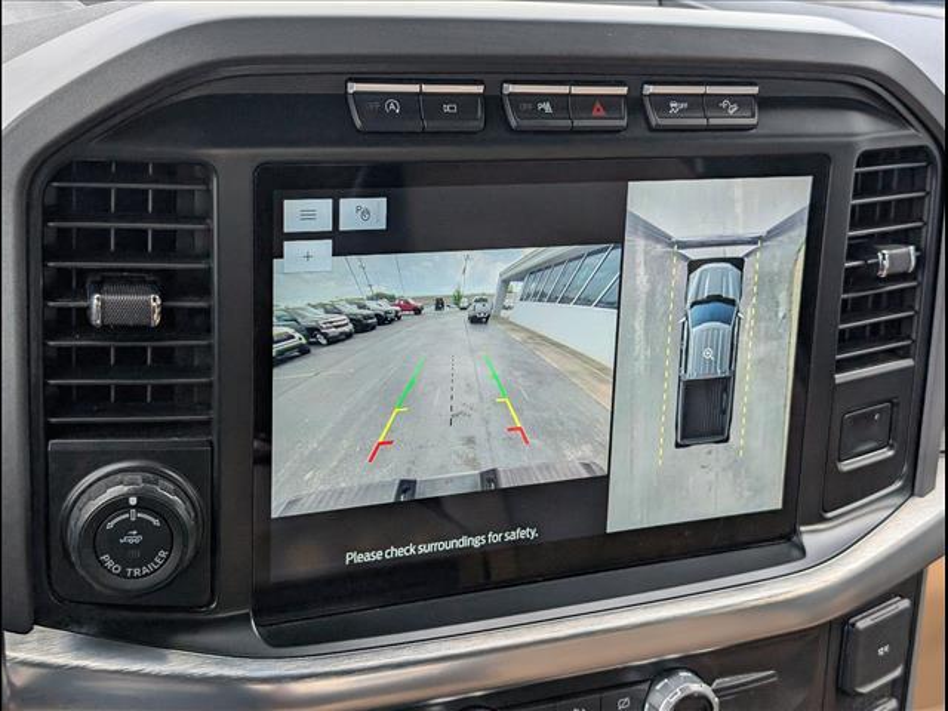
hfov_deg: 38.9
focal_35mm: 49
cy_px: 356
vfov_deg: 29.7
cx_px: 474
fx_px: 1342
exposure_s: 1/370
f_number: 1.68
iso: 63
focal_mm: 6.9
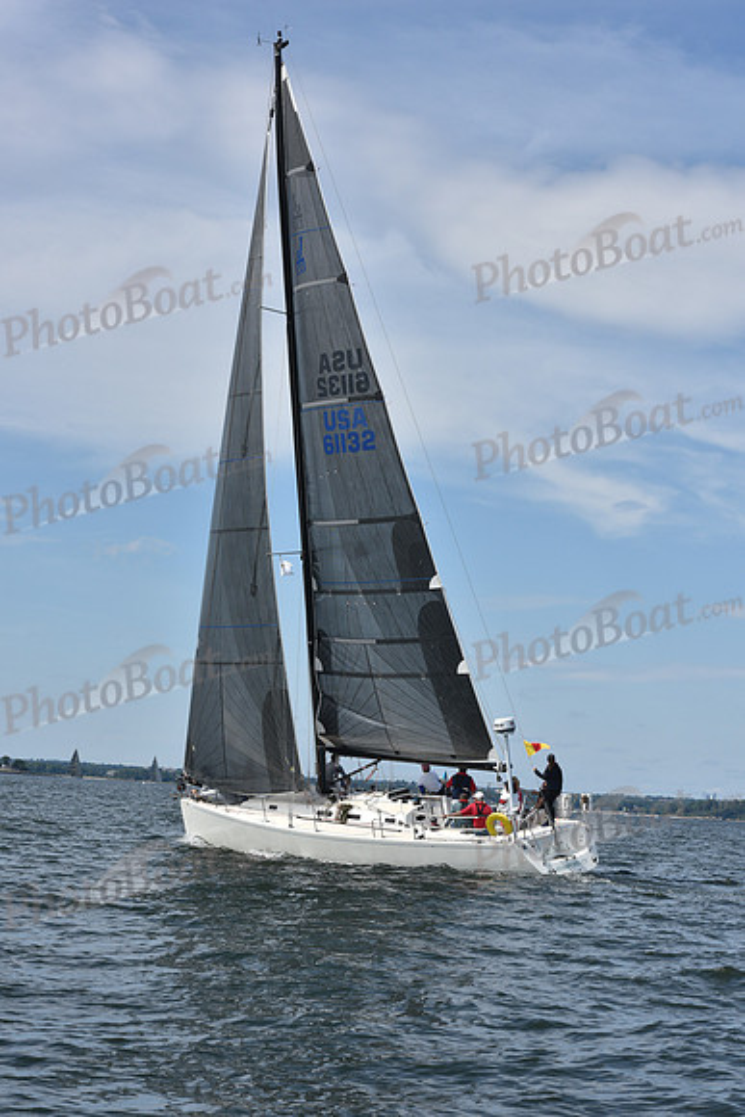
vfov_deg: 28.8
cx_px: 372
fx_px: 2171
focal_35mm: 70
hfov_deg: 19.5
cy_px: 558
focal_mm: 70
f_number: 10
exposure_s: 1/1000
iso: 320
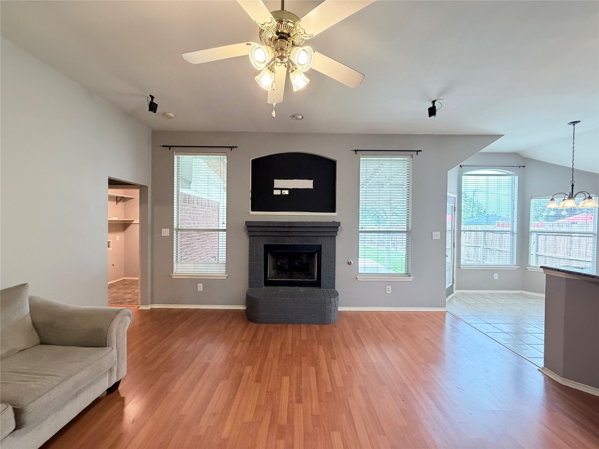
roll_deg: +0.2
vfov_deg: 85.7
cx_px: 300
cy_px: 224
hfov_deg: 102.1
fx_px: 242
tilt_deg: +0.1
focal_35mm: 14
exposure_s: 1/60
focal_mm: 2.22
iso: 500
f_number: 2.2
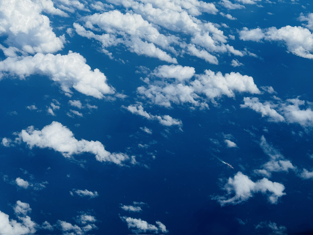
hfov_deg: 39.7
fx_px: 434
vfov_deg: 30.3
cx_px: 156
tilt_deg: -27.4
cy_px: 118
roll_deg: -0.5
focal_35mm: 48
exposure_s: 1/7937
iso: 80
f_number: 1.78
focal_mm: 6.76
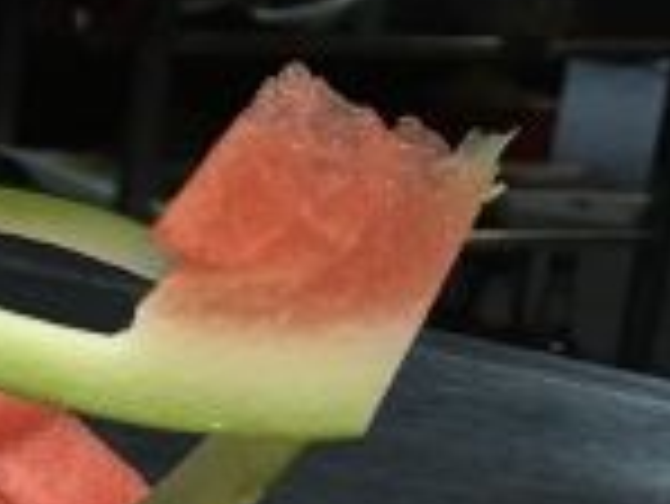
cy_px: 389
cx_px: -544
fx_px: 2634
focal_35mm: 136
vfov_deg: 10.9
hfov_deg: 13.1
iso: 40
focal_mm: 4.15
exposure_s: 1/17
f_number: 2.2
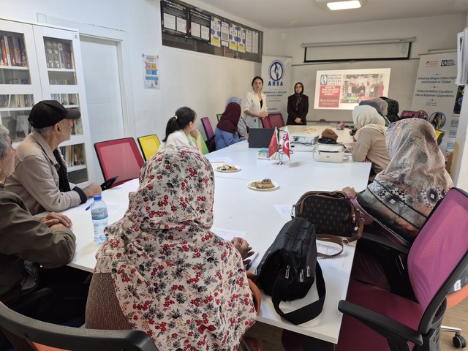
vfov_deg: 58.9
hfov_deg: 73.9
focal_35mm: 23
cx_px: 234
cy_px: 176
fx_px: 311
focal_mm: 5.4
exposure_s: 1/60
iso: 160
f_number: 1.8
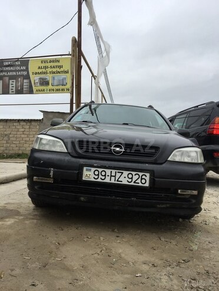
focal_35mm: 29
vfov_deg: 61.7
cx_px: 110
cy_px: 146
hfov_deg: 48.2
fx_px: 245
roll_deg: -0.8
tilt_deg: +2.2
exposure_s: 1/475
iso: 25
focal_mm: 4.15
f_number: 2.2
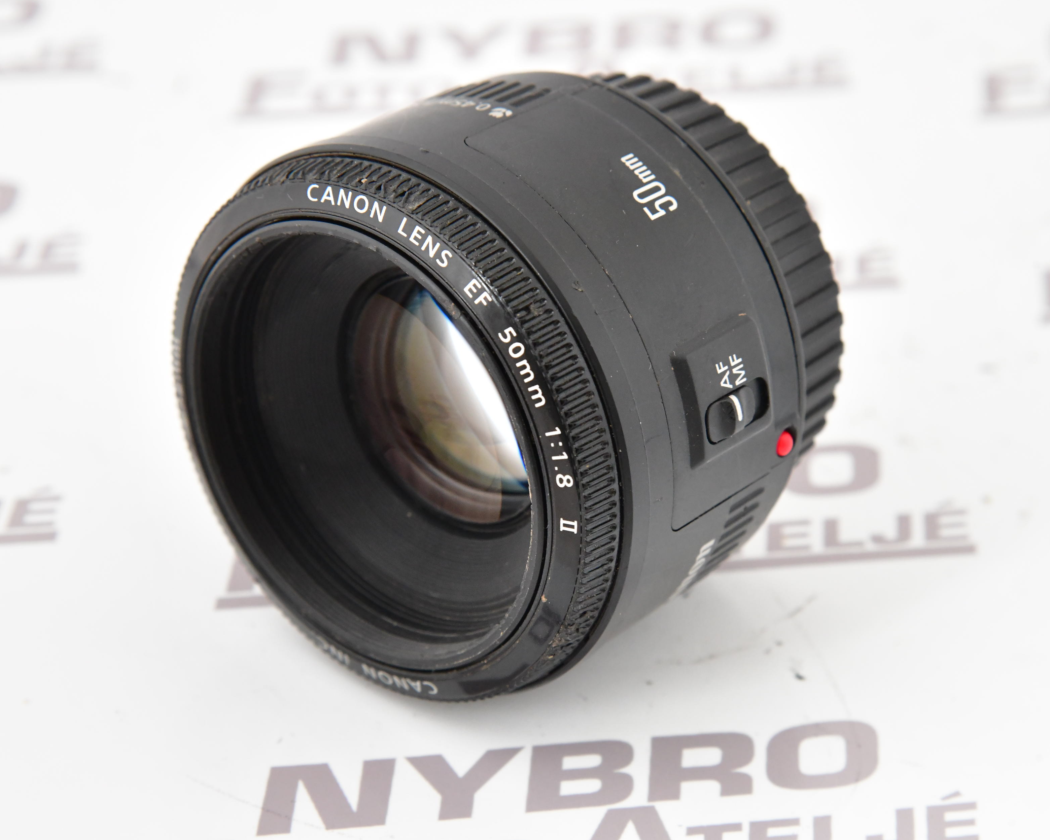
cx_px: 543
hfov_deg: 12.9
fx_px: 4630
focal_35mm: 149
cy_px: 394
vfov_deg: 10.4
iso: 3200
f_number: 11
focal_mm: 120
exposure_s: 1/60
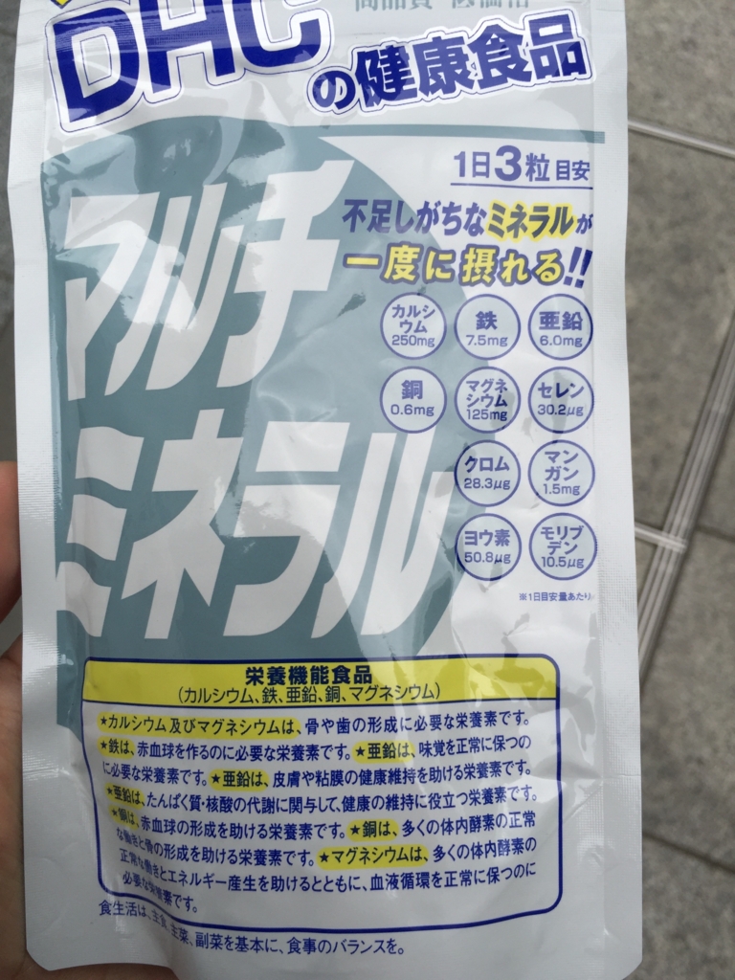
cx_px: 368
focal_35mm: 29
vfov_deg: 61.7
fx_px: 821
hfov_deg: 48.2
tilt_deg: -75.6
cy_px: 490
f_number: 2.2
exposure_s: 1/377
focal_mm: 4.15
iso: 32
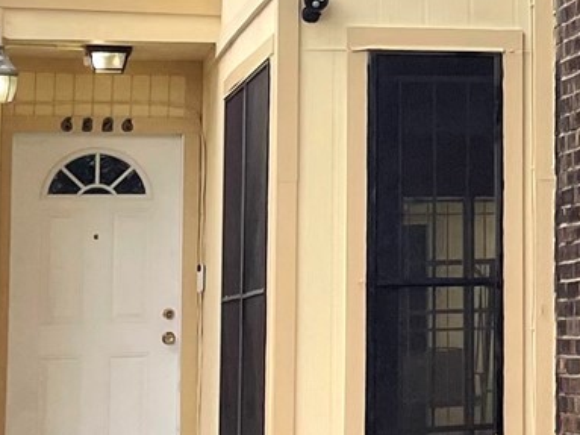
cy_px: 5
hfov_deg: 13.3
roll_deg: +2.0
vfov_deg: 10.6
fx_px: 2328
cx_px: 910
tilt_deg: +6.8
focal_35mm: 139
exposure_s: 1/831
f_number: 1.6
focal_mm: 4.2
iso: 32
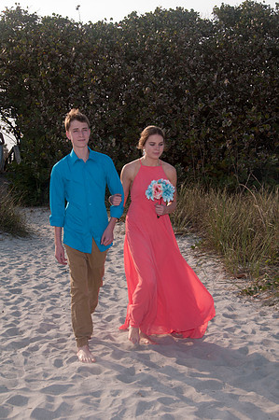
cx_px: 140
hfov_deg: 20.6
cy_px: 210
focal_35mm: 66
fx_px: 769
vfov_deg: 30.5
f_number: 8
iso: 100
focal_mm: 44
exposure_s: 1/250
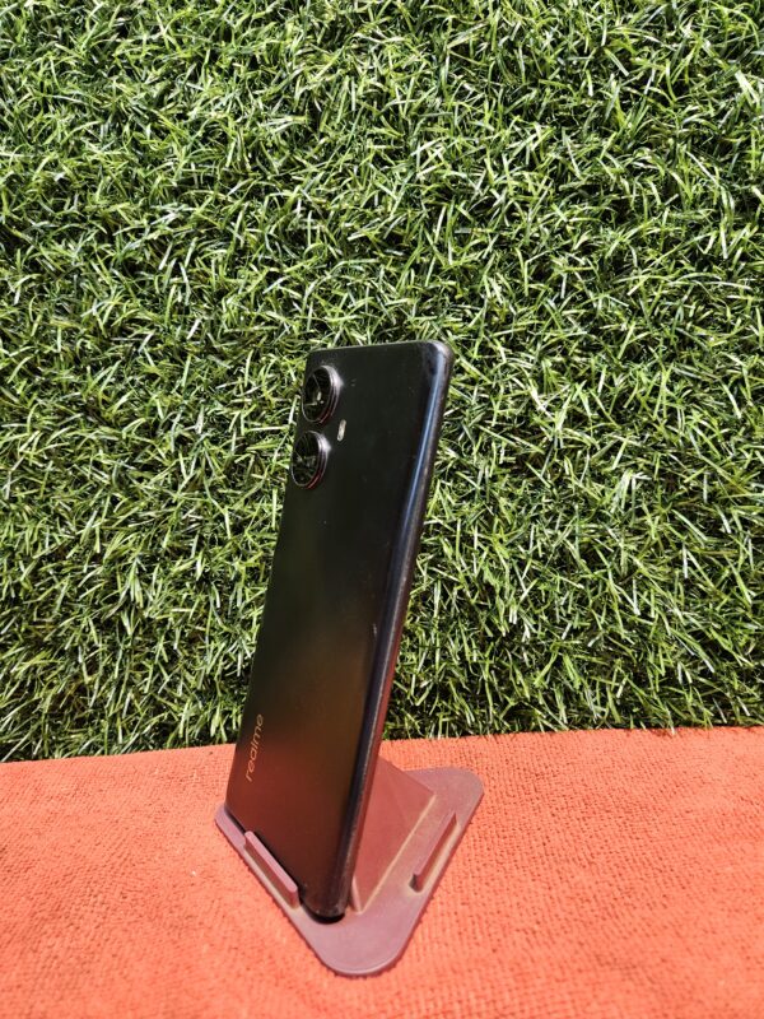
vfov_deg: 73.9
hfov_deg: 58.9
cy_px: 510
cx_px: 382
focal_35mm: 23
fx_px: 677
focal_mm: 5.4
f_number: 1.8
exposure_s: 1/50
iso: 640
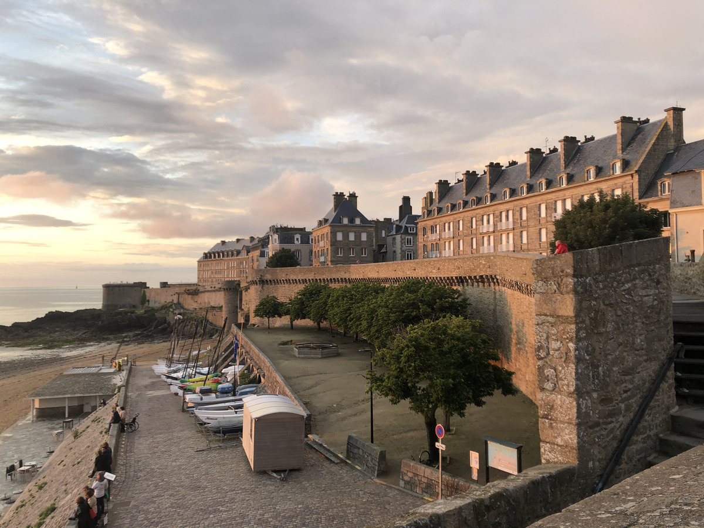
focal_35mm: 28
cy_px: 264
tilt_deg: +2.1
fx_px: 569
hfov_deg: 63.4
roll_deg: +1.5
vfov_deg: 49.7
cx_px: 352
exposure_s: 1/120
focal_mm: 4
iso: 25
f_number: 1.8
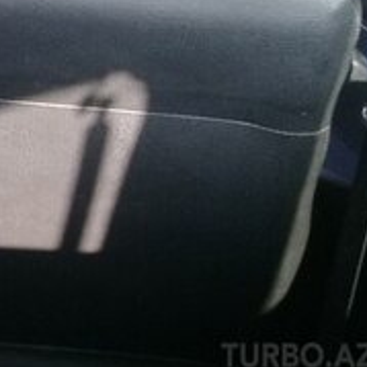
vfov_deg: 16.3
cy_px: -116
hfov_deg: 15.0
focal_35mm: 101
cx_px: -291
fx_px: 1211
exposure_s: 1/50
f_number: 2.2
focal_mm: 3.3
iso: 50
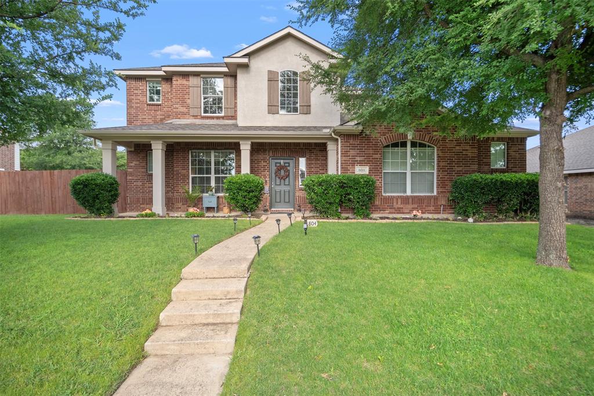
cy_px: 198
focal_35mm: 19
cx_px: 297
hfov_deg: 86.9
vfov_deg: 64.5
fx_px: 313
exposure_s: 1/50
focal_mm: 19
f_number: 7.1
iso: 800
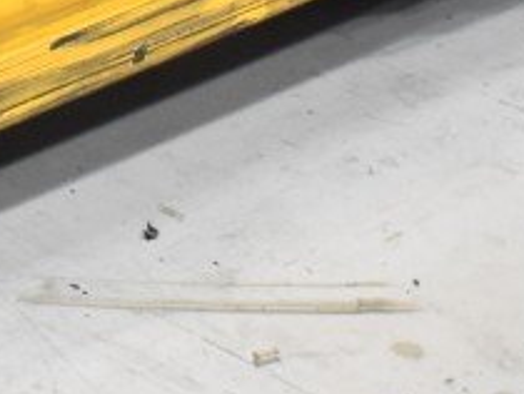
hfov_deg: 8.4
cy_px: -339
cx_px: -739
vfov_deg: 6.8
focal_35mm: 214
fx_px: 3243
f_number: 4.5
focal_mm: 26
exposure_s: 1/40
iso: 1600
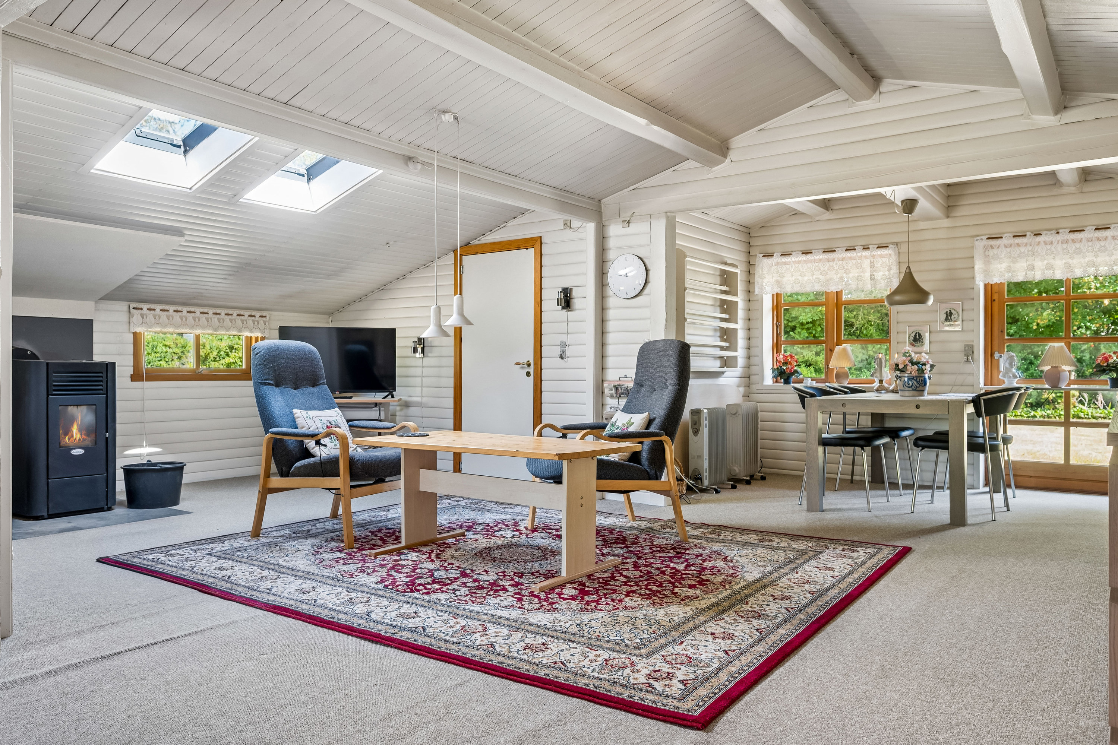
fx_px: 745
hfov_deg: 73.7
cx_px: 559
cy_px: 372
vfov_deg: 53.1
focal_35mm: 24
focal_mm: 24
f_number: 6.3
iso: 400
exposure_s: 1/10
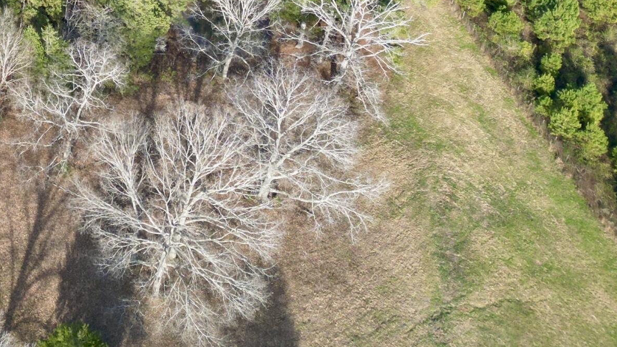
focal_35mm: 66
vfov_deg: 16.3
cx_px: -105
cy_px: -212
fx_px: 1080
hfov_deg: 28.2
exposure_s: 1/640
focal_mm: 6.72
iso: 110
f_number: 1.7
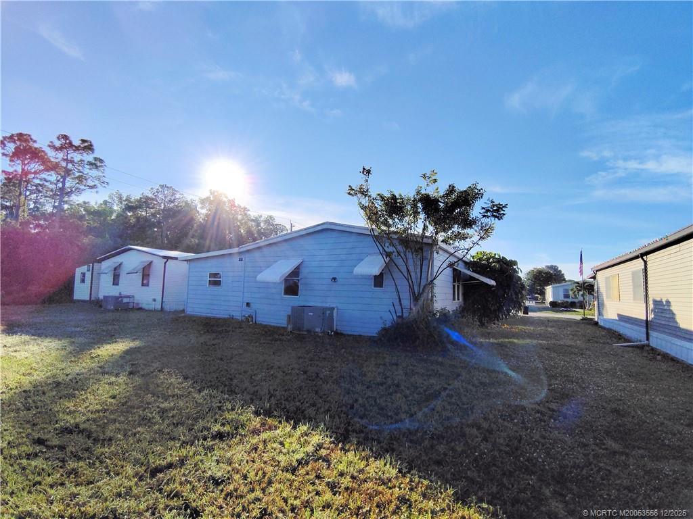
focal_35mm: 16
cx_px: 346
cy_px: 260
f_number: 2.2
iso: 100
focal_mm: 2.13
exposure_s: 1/3278
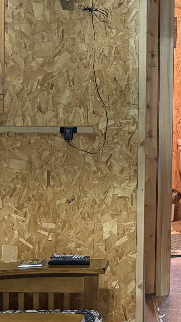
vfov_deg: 25.7
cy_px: 91
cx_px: 223
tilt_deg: -2.2
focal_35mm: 82
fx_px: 699
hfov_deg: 14.3
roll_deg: -1.1
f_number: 1.6
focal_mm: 5.96
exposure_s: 1/40
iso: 640
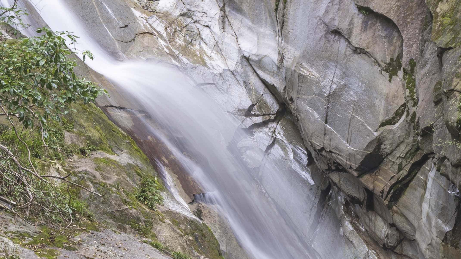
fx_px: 2384
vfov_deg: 6.2
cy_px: 229
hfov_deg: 11.0
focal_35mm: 195
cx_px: 167
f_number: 9
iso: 50
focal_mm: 50
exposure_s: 1/2.5
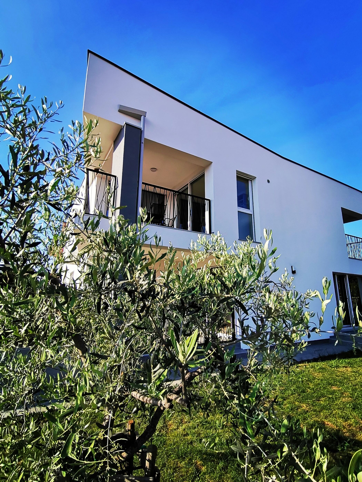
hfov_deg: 74.7
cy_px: 241
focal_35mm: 17
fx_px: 237
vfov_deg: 91.0
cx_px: 181
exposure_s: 1/897
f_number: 2.4
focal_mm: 1.78
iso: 50
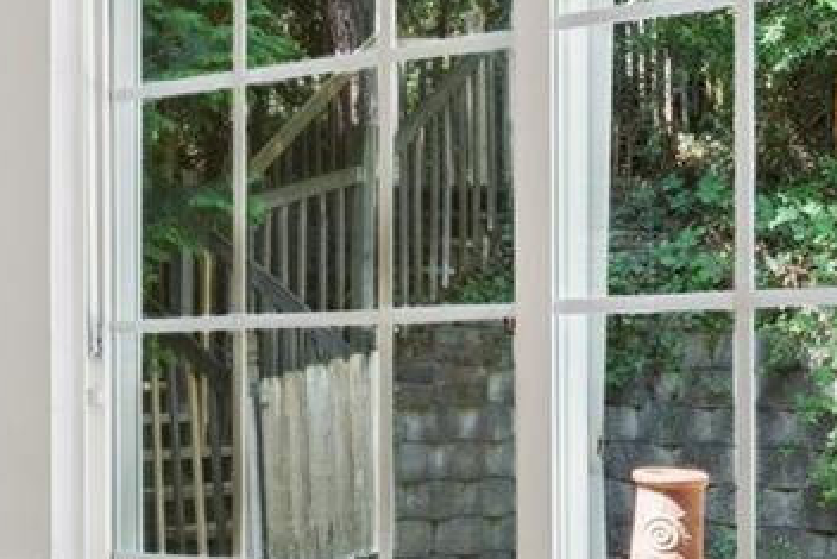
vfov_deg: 14.0
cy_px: 403
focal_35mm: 98
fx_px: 2271
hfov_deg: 20.0
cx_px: -69
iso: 100
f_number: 13
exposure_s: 1/3.33
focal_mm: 16.8
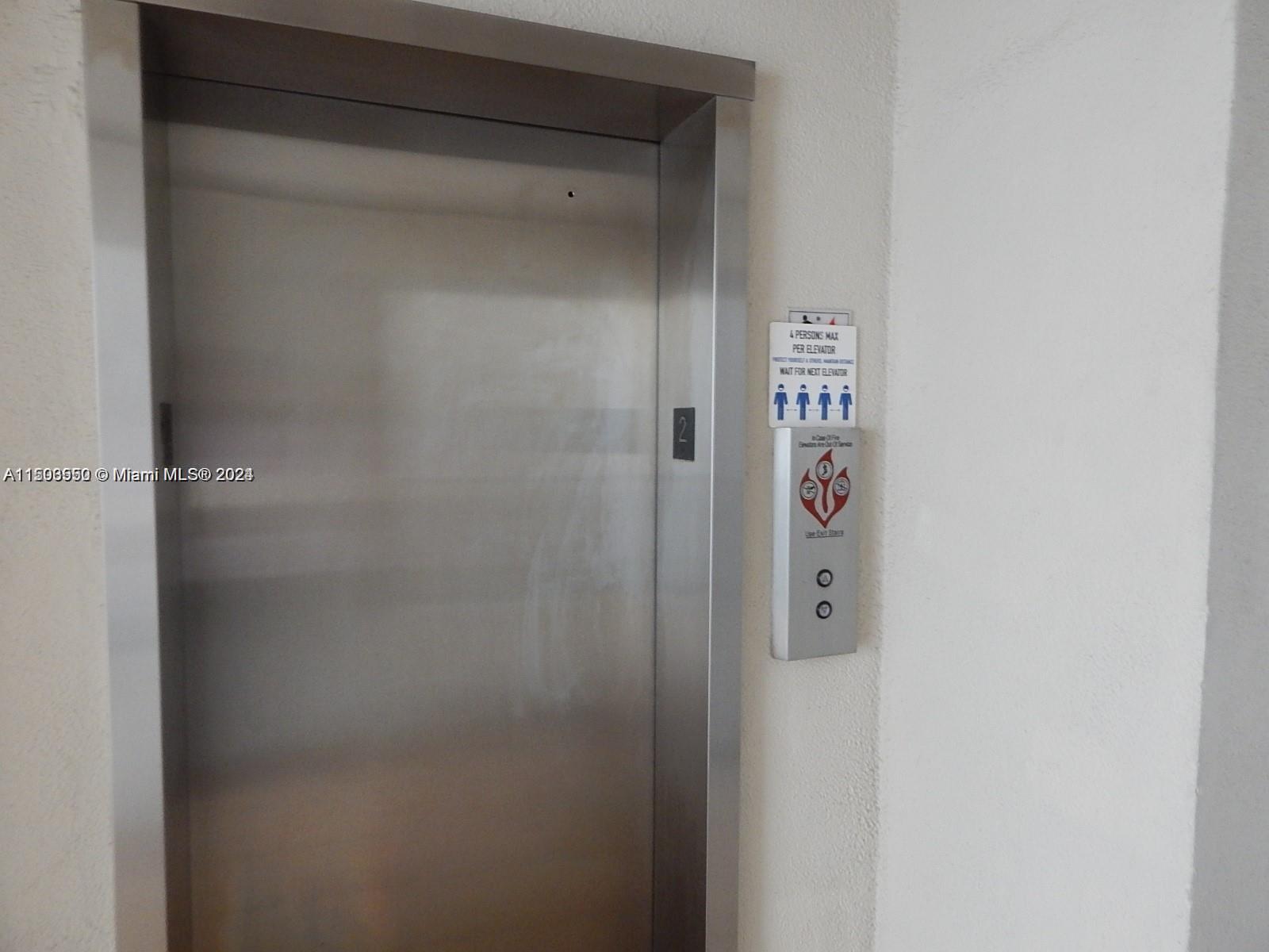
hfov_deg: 76.4
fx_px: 807
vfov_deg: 61.1
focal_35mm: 22
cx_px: 634
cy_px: 476
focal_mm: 4
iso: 400
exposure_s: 1/10
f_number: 3
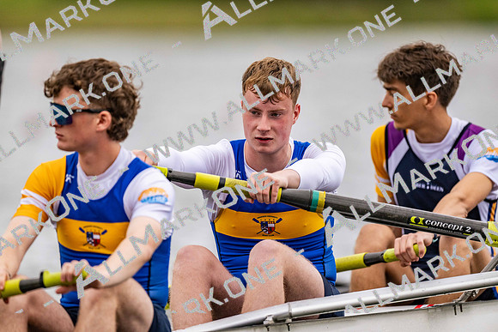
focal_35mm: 600
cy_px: 166
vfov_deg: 2.3
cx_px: 249
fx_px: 8302
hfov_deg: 3.4
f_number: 4
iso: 1100
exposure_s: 1/2500
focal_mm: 600
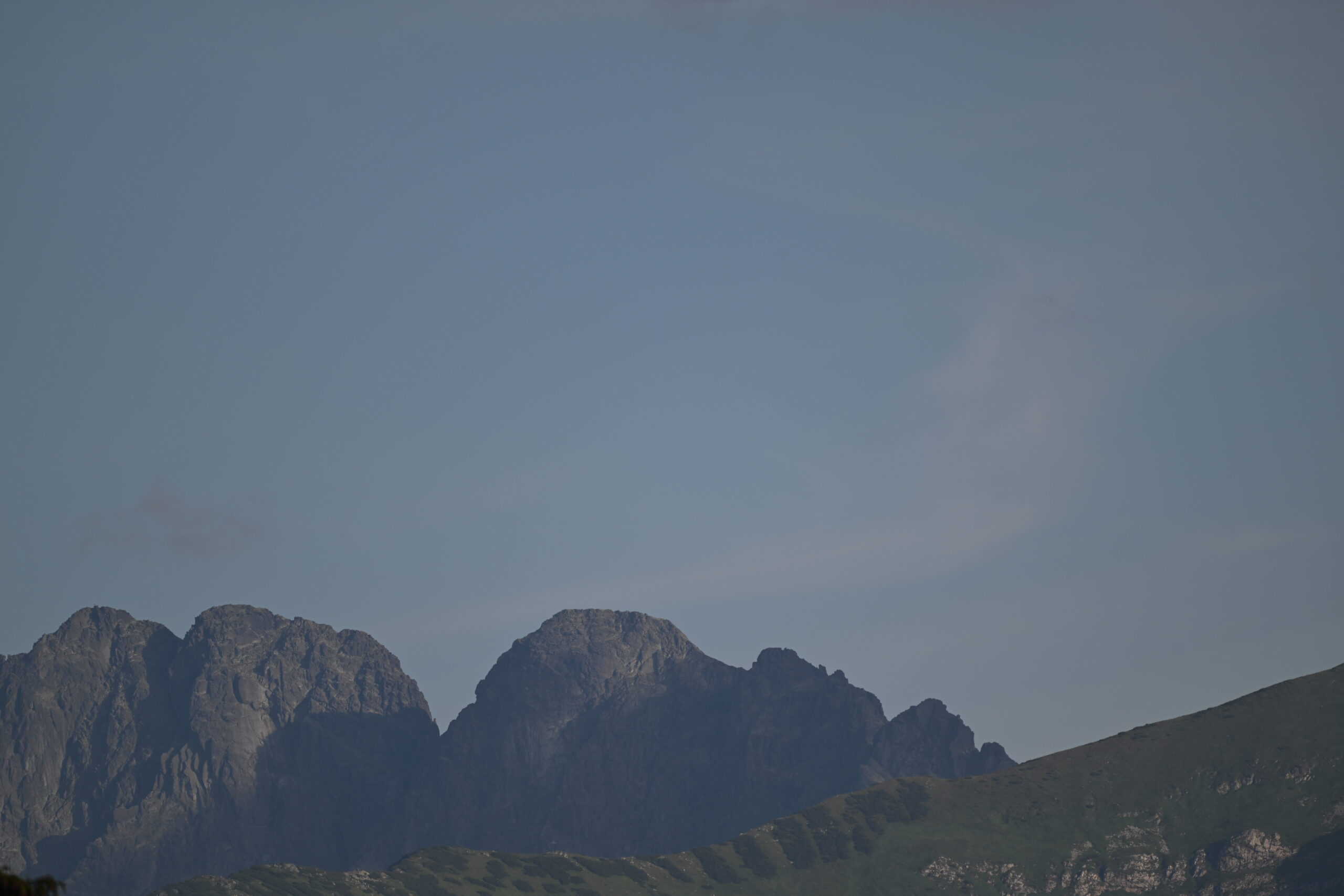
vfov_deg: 2.3
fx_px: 22400
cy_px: 448
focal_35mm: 600
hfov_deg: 3.4
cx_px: 672
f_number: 6.3
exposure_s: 1/640
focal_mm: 600
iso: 100
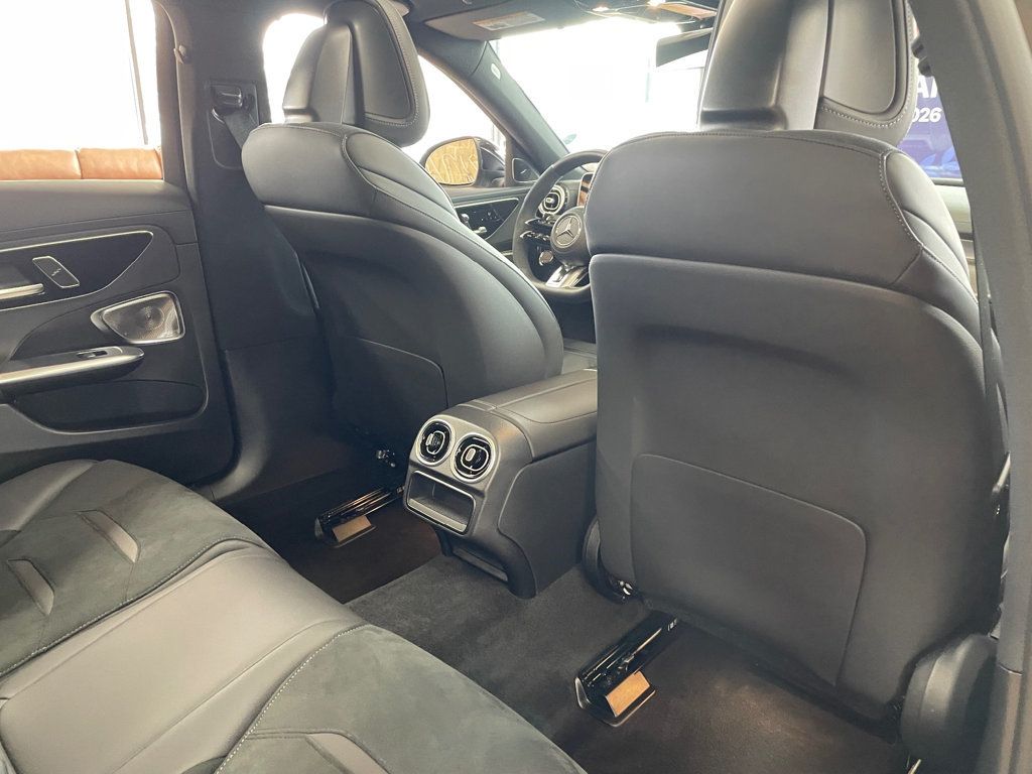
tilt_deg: -16.3
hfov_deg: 67.3
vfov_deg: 53.1
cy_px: 387
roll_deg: -0.2
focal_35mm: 26
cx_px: 516
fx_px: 775
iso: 400
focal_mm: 4.2
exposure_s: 1/40
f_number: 1.6
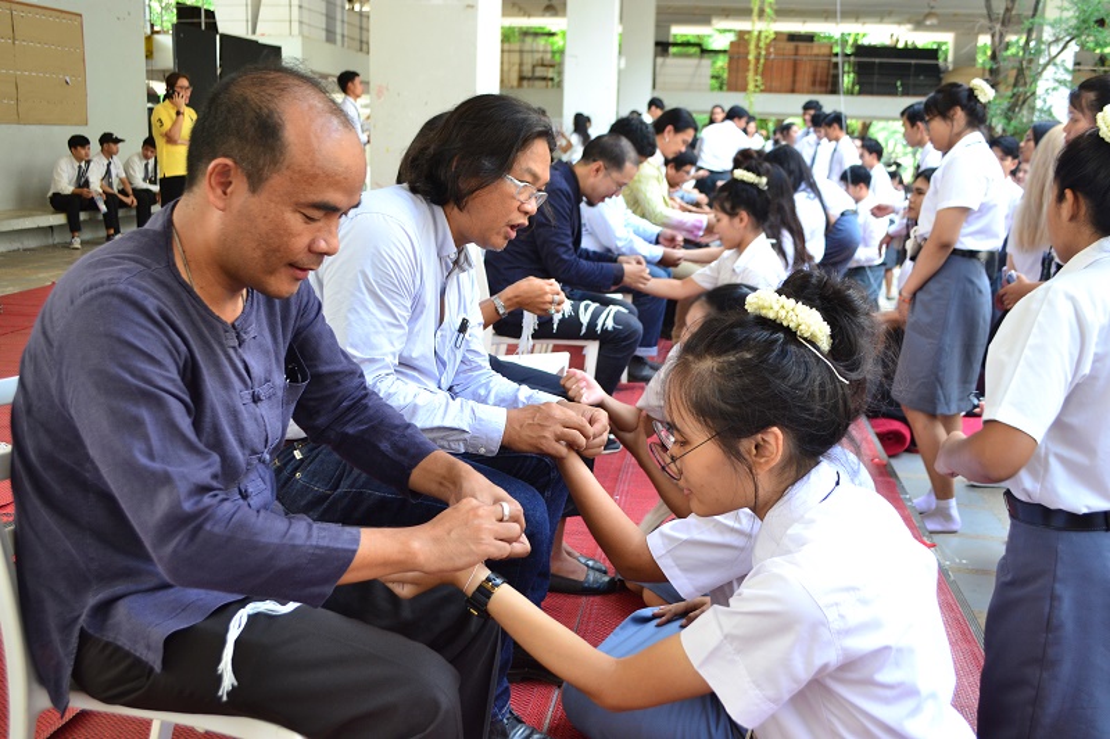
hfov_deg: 57.2
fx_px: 1017
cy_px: 370
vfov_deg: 40.0
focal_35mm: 33
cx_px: 555
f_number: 4.5
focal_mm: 22
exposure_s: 1/80
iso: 400
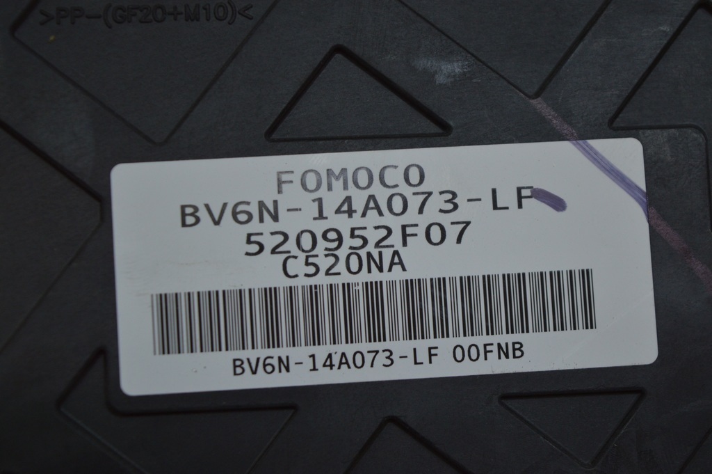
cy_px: 237
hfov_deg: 24.6
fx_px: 1630
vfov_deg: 16.5
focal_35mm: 82
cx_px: 356
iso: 400
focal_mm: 55
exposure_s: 1/125
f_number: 5.6
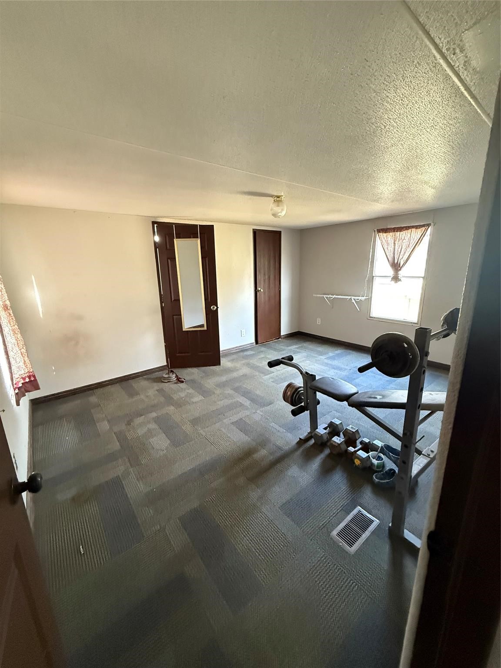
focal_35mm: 14
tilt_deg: -13.3
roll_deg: +1.7
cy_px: 334
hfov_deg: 85.7
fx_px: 270
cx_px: 250
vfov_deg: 102.1
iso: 1000
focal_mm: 2.22
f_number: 2.2
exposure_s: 1/60
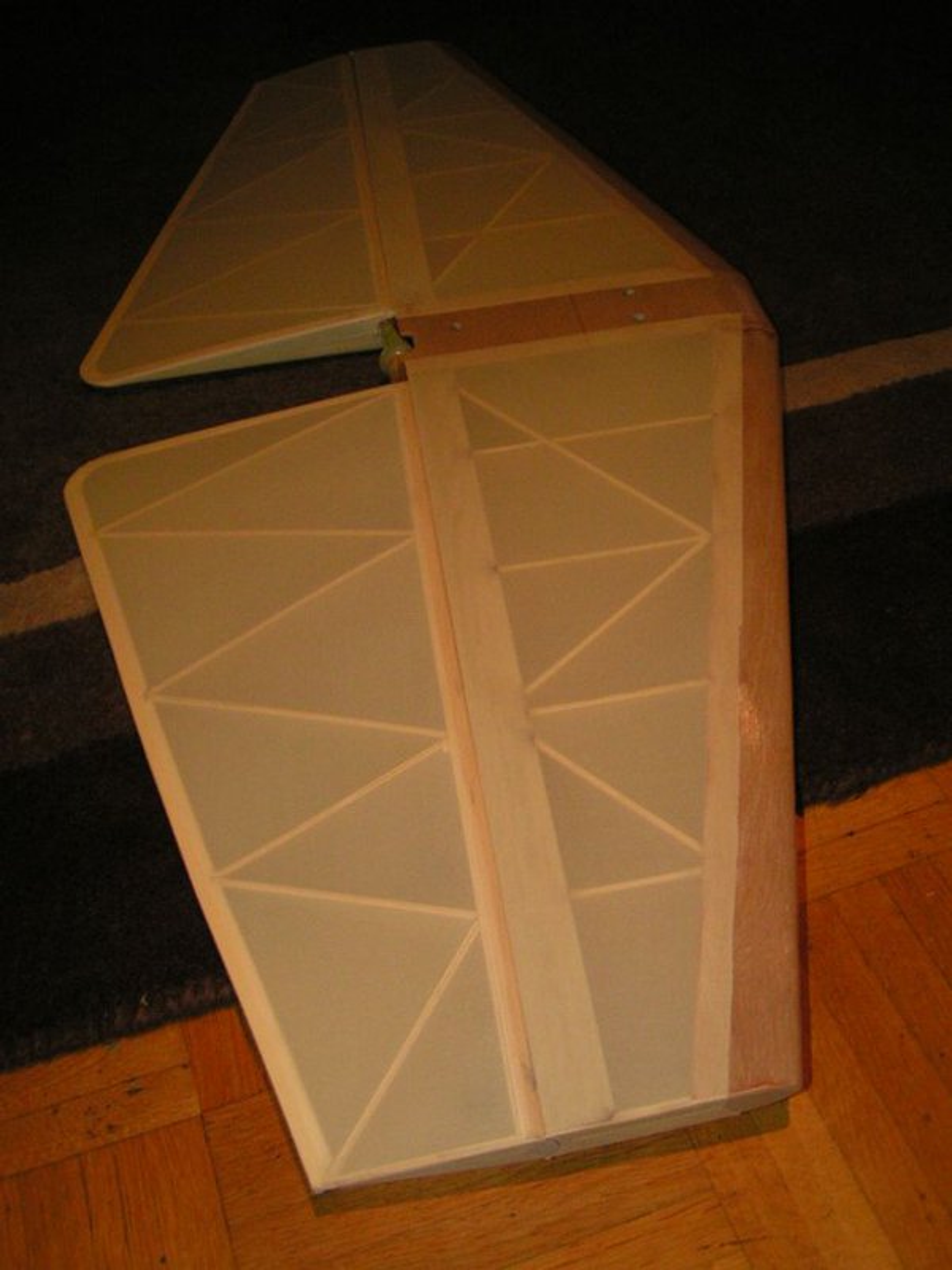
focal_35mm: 38
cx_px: 476
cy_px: 635
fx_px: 1393
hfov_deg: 37.7
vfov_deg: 49.0
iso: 200
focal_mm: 5.8
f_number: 2.8
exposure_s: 1/40
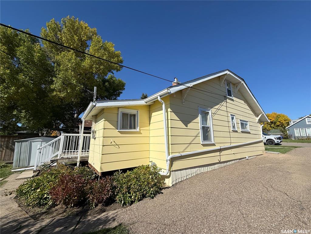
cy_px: 117
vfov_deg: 85.7
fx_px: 126
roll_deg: -0.7
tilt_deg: +11.4
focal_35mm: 14
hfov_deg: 102.1
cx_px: 156
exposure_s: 1/4762
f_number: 2.2
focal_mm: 2.22
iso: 50
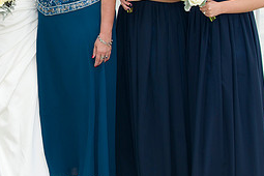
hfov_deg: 12.8
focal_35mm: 159
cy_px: 25
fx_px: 1166
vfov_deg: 8.6
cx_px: -1
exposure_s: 1/200
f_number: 4.5
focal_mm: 70
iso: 200
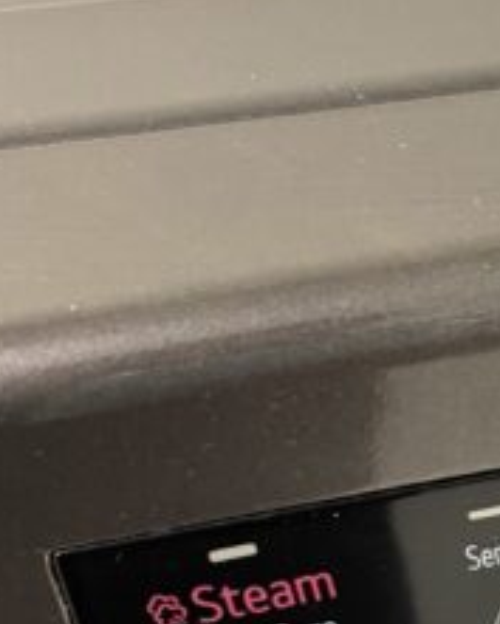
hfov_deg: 15.0
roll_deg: +1.2
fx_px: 1701
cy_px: 692
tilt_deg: -41.3
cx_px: 828
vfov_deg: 19.9
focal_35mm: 92
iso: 160
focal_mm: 4.25
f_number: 1.8
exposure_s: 1/44
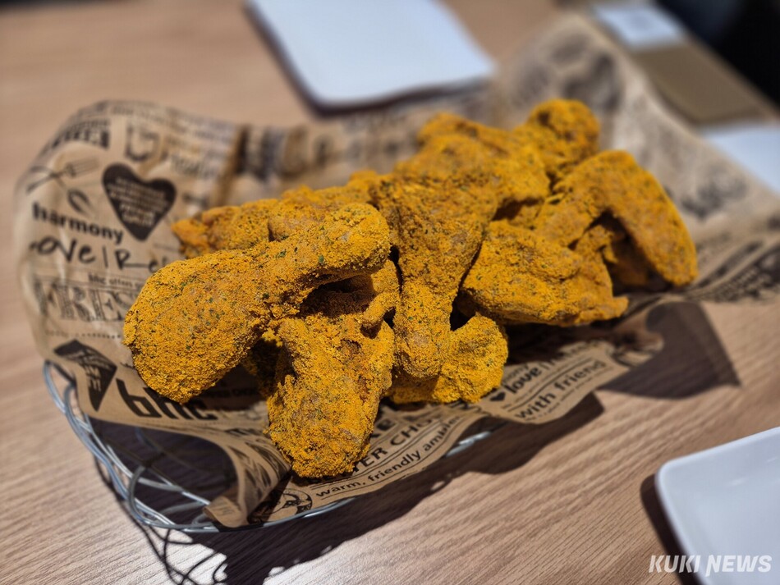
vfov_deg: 58.9
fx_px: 518
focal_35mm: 23
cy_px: 292
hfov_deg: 73.9
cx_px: 390
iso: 64
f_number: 1.8
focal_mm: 5.4
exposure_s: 1/120
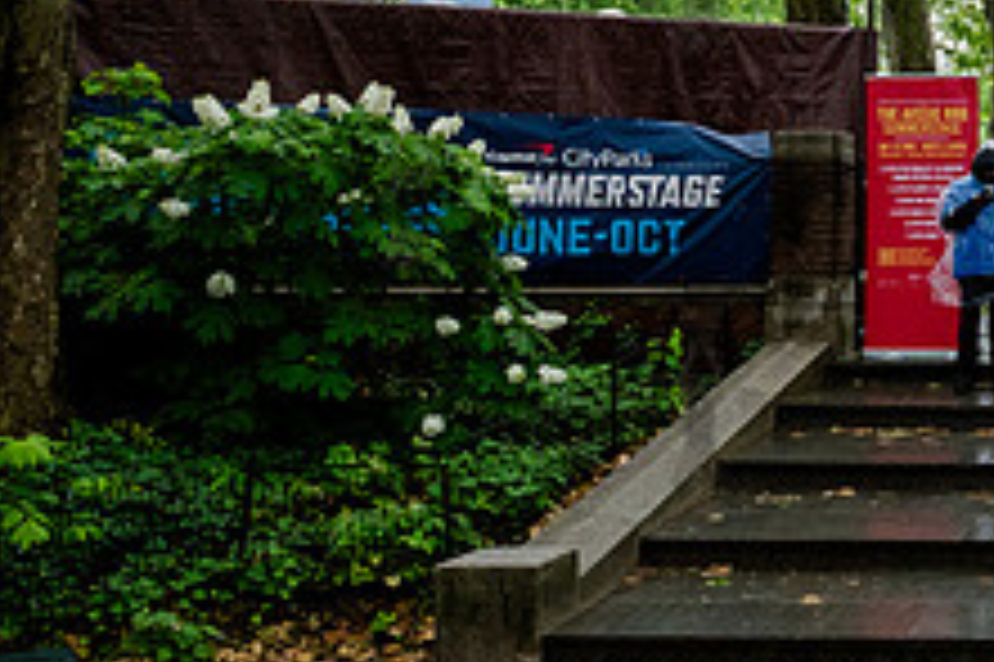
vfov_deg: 21.1
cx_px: 1277
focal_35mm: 64
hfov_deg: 26.8
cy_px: 191
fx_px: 1766
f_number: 4.5
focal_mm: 24
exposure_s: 1/800
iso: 2000
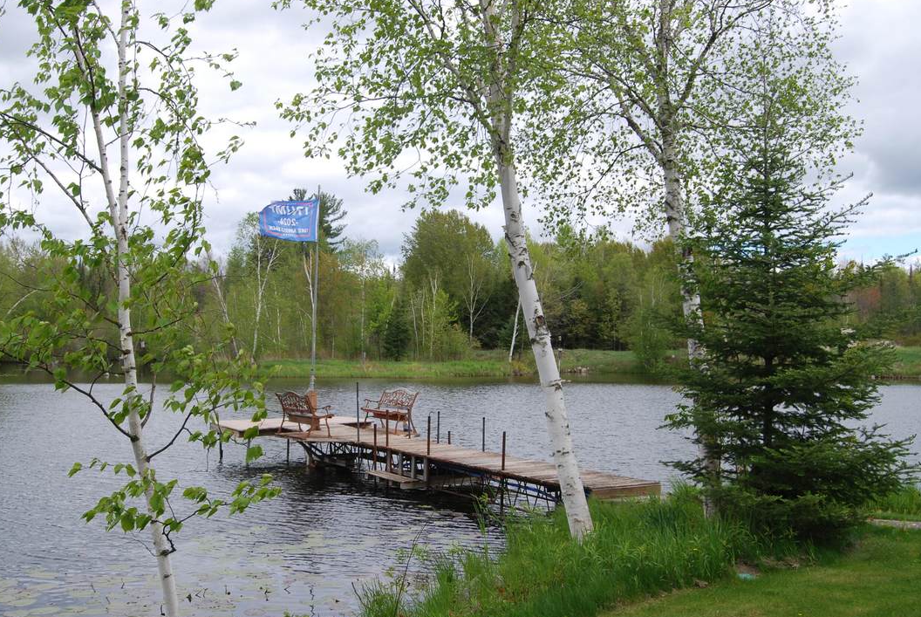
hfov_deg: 48.4
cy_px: 320
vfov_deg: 33.5
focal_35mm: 40
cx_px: 435
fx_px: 1025
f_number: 7.1
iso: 100
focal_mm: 22
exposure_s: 1/200
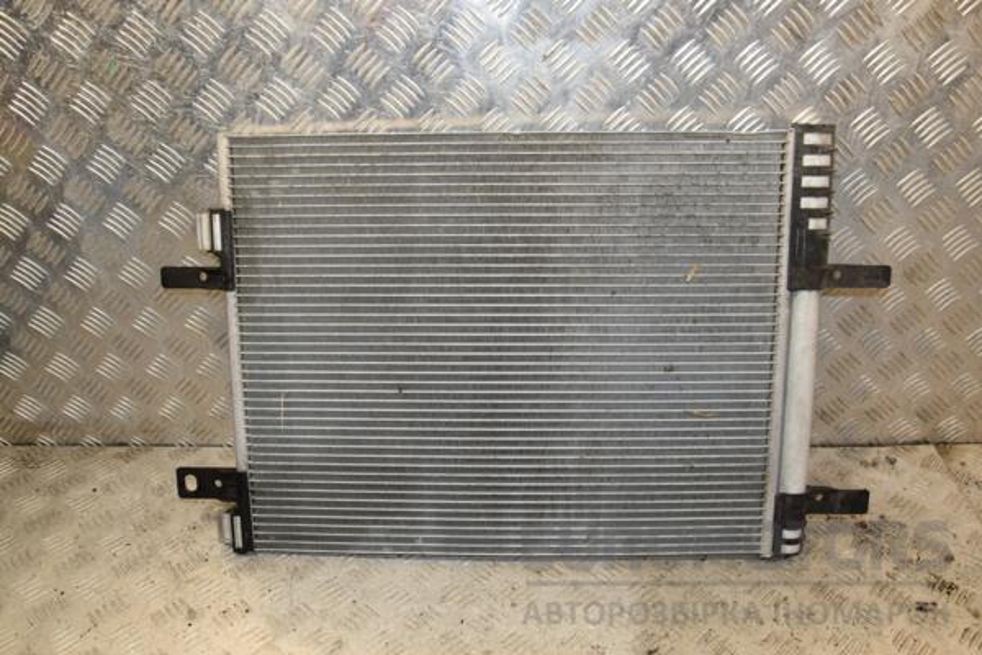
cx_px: 491
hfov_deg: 59.5
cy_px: 328
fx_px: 859
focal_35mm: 32
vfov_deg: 41.7
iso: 800
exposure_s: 1/200
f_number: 5.6
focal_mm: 21
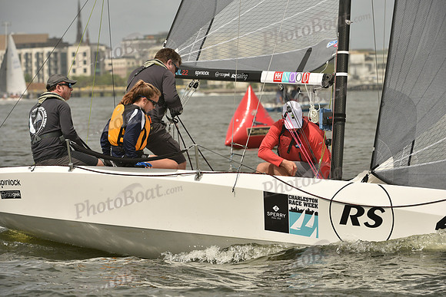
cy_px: 148
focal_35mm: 260
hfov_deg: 7.9
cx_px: 223
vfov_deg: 5.3
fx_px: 3222
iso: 320
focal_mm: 260
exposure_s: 1/1250
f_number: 9
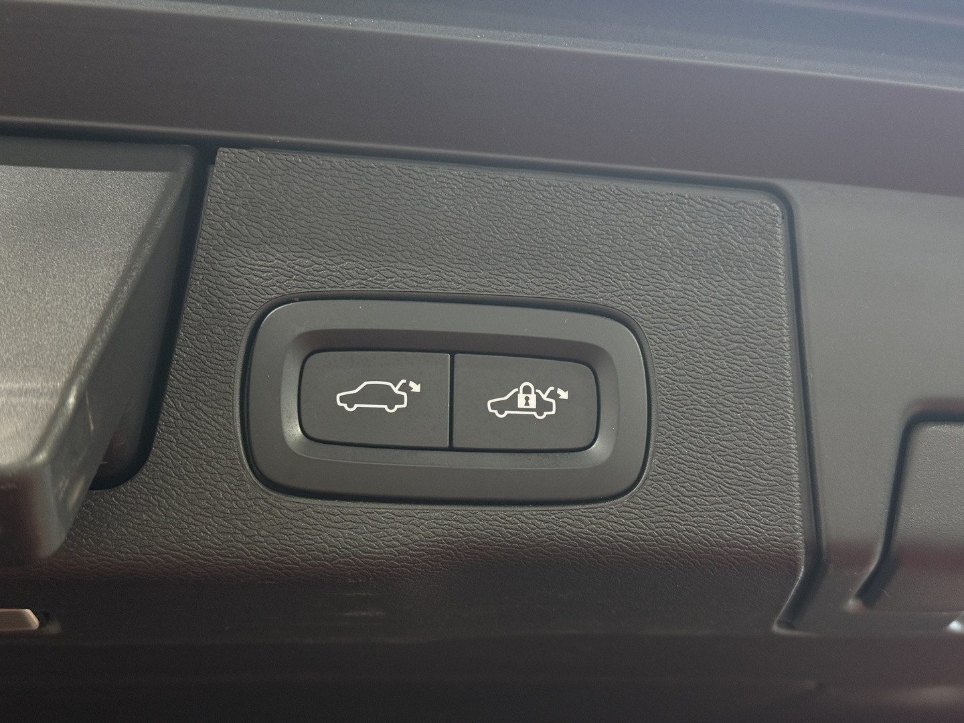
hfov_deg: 39.7
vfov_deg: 30.3
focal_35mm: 48
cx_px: 482
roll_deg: +4.2
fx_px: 1337
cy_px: 362
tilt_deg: +32.8
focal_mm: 6.76
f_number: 1.78
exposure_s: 1/60
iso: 160
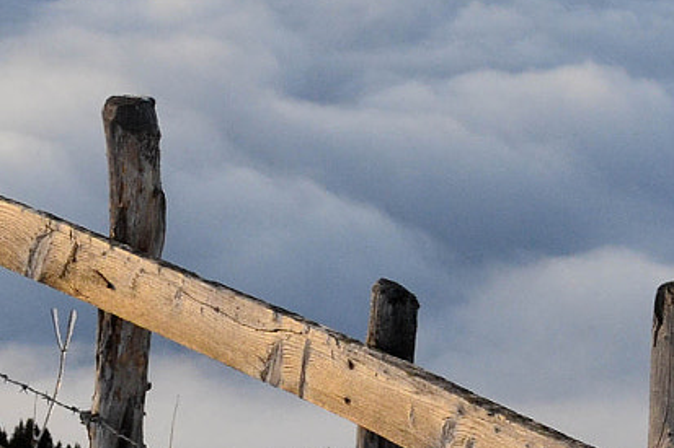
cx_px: -326
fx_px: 3481
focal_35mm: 186
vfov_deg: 7.4
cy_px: 350
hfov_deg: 10.7
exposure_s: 1/160
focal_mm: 32
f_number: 9
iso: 400
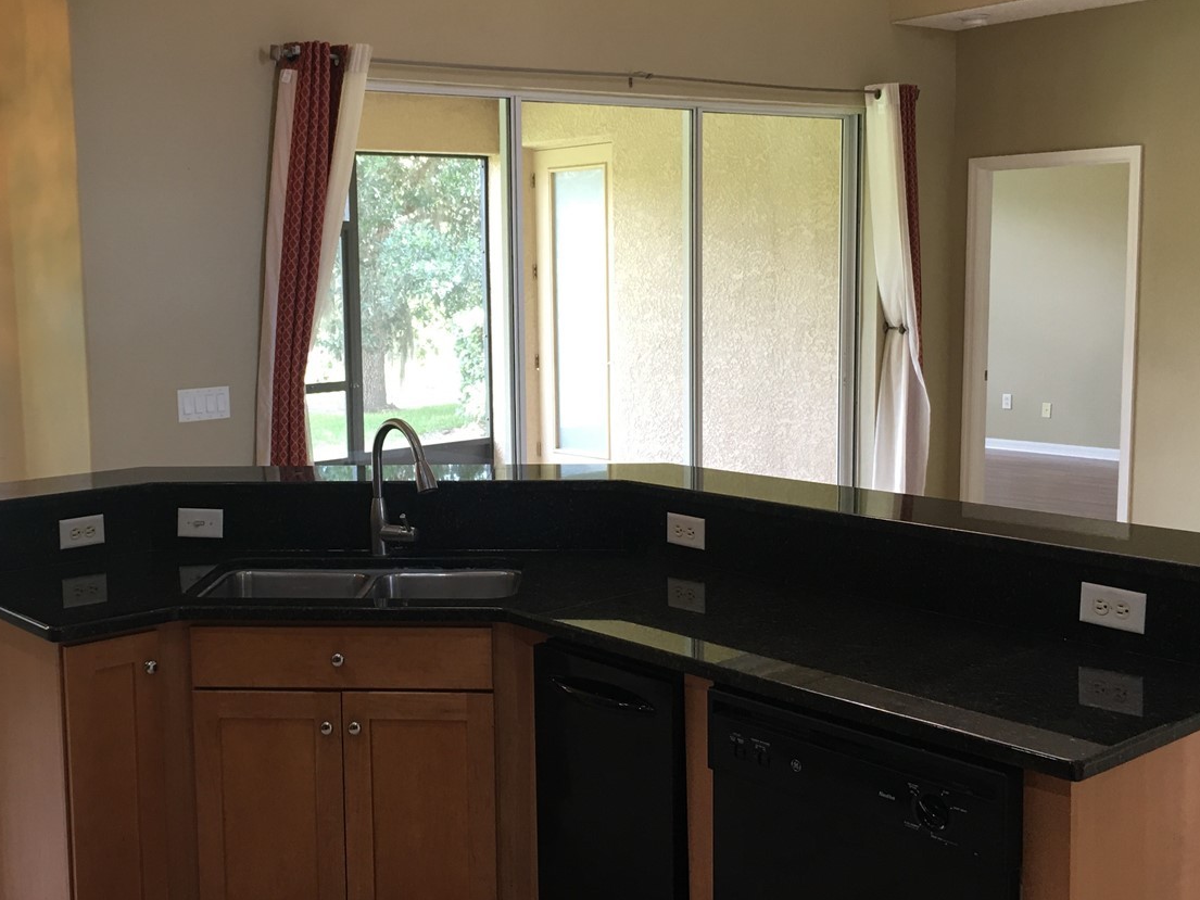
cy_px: 458
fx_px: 1456
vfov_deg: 34.4
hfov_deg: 44.4
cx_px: 443
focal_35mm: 42
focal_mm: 4.15
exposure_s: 1/15
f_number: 2.2
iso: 25
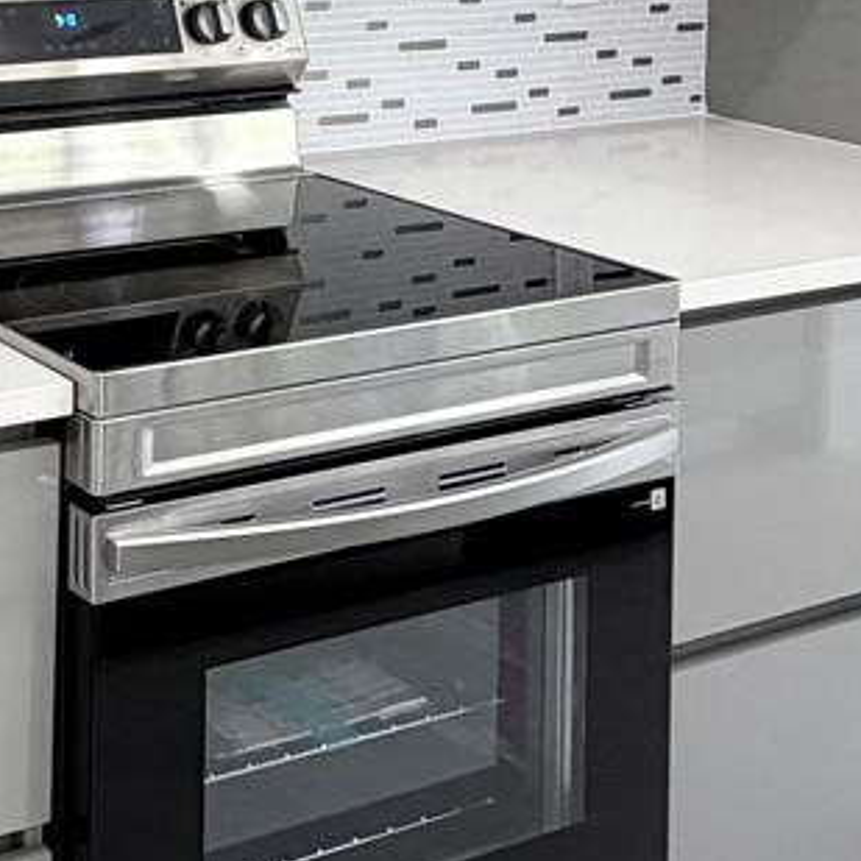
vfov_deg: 24.1
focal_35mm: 64
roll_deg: +0.0
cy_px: -215
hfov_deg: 23.6
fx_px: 1801
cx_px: -270
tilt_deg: -1.5
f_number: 2.2
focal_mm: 2.22
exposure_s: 1/120
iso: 100
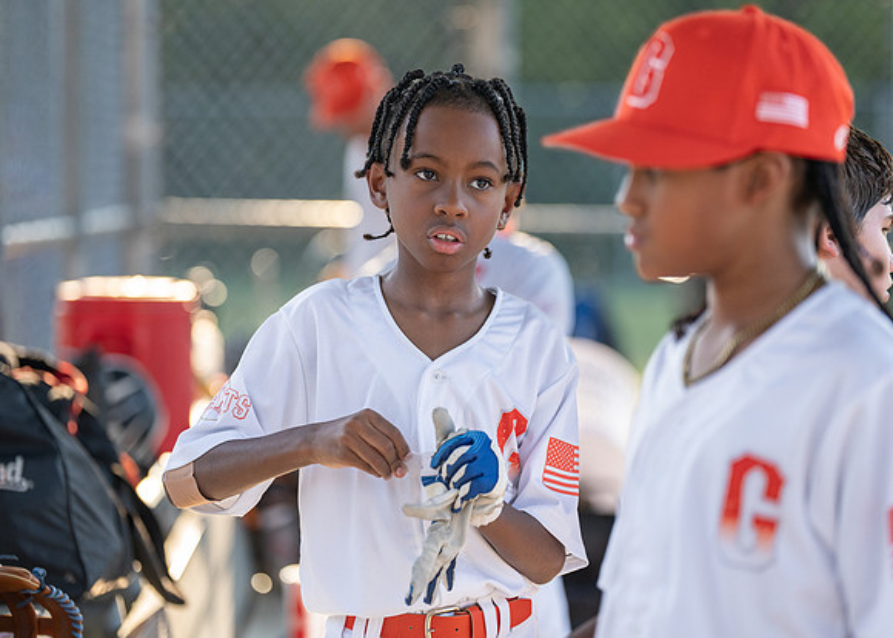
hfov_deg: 13.8
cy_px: 316
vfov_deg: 9.9
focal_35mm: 146
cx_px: 451
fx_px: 3695
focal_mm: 135
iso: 500
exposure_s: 1/1600
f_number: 2.8
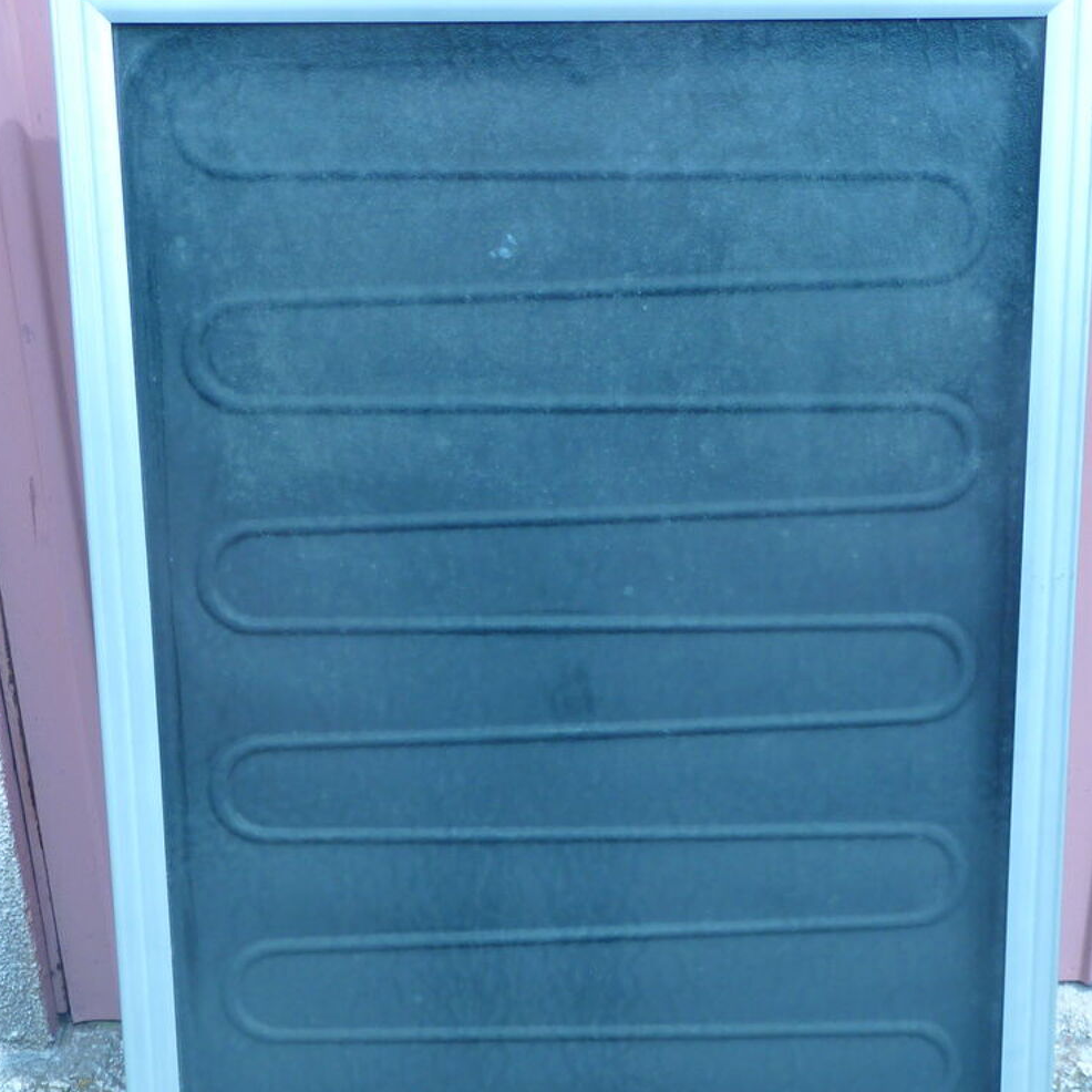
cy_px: 652
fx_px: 1749
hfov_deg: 34.7
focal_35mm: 49
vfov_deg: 34.6
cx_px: 539
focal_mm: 4.7
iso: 80
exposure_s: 1/200
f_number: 3.4
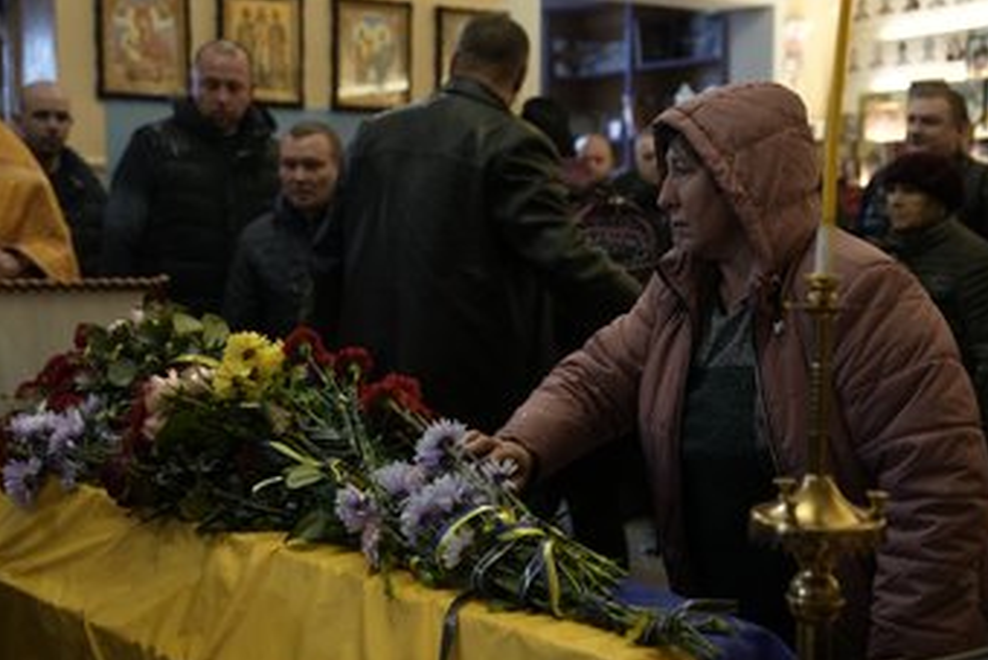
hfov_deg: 37.5
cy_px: 289
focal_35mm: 53
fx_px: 1455
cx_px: 479
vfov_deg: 25.5
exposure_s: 1/80
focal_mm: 45
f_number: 2.8
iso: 2000
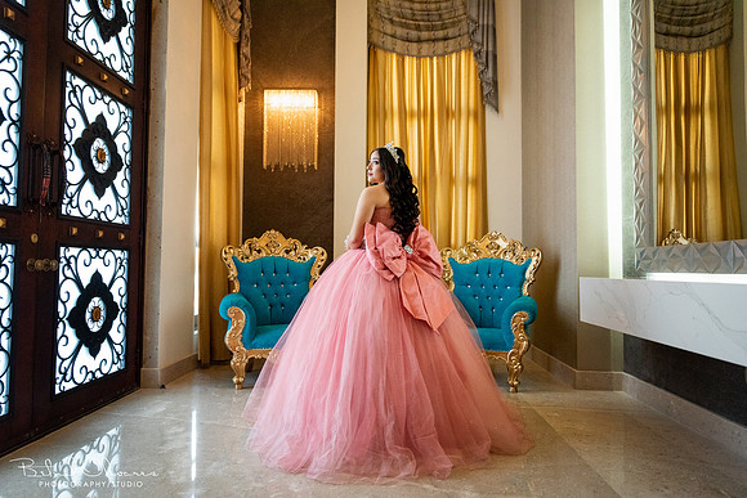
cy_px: 249
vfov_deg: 53.2
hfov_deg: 73.7
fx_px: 498
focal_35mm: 24
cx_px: 374
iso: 4000
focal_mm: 24
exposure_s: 1/500
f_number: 3.2
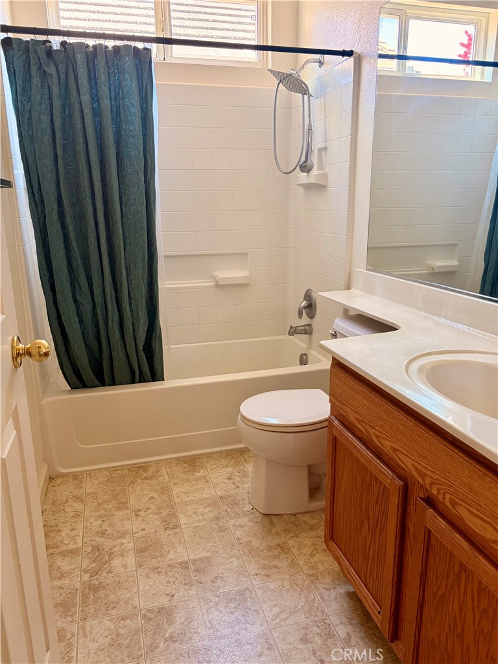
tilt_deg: -15.4
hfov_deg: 53.1
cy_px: 332
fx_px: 499
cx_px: 249
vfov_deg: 67.3
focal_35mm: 26
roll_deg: +1.1
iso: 160
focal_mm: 5.96
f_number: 1.6
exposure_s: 1/60
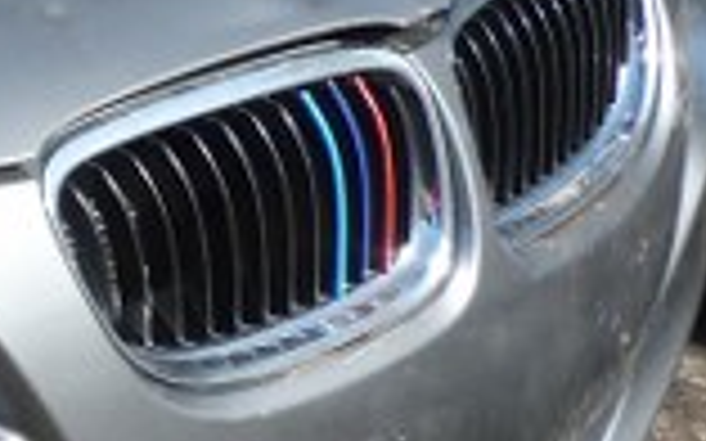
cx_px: -639
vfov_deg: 9.6
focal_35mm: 135
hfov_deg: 13.6
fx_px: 2597
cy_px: -4
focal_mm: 4.5
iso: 80
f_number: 4.5
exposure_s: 1/250
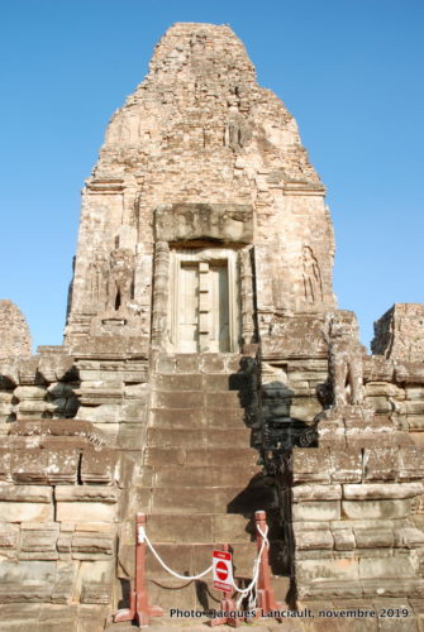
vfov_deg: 67.3
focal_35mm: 27
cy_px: 316
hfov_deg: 48.1
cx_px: 212
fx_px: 475
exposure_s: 1/25
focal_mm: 18
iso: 100
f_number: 16
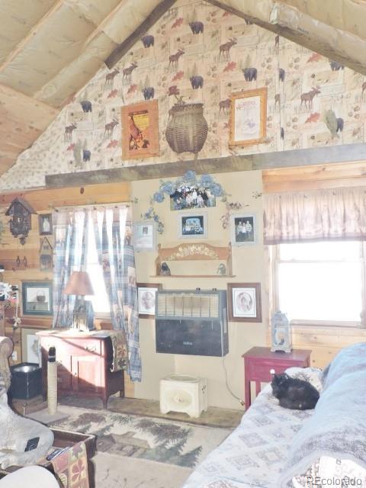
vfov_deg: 55.4
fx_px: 465
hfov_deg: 42.9
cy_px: 244
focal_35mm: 33
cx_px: 183
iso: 280
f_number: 3.2
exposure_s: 1/30
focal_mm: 5.9
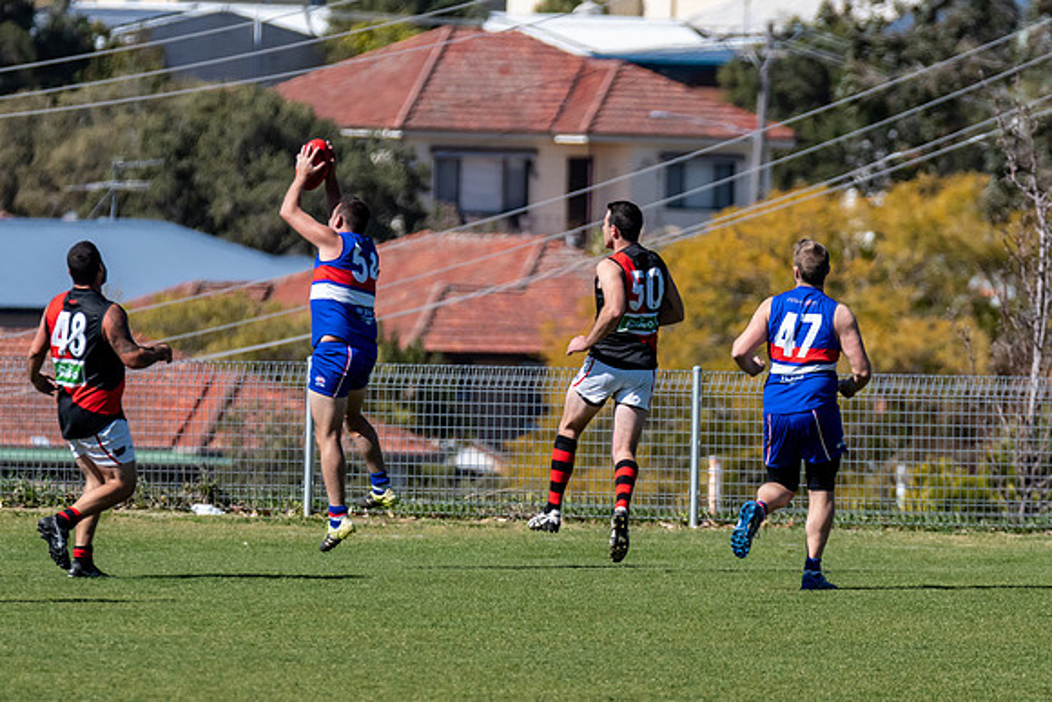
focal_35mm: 796
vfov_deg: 1.7
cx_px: 694
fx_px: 23265
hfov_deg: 2.6
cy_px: 289
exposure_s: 1/2000
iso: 800
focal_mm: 400
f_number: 8
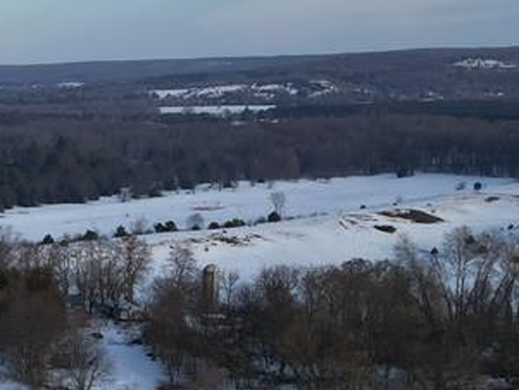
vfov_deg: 14.4
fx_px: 1530
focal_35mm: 102
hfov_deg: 16.8
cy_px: 316
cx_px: -343
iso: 100
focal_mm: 6.72
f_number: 1.7
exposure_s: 1/1000
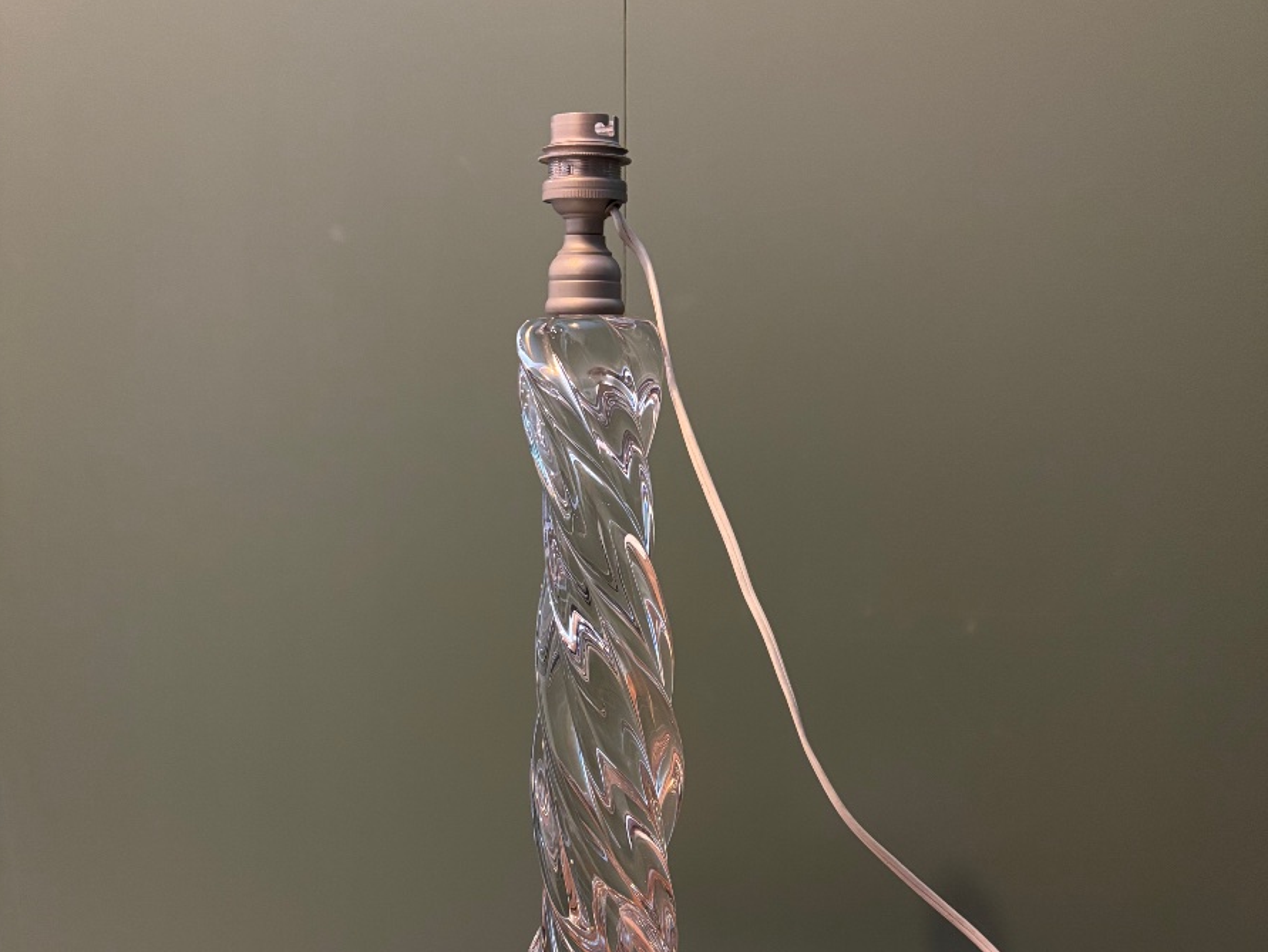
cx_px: 633
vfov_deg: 40.0
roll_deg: -1.2
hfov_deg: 52.6
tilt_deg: -14.1
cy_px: 667
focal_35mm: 35
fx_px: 1283
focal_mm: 5.96
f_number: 1.6
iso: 500
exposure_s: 1/33
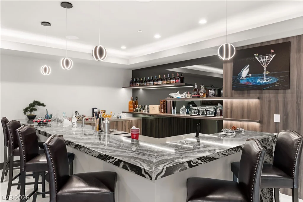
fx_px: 210
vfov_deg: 51.3
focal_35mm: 25
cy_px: 101
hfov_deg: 71.5
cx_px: 152
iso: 400
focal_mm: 25
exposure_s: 1/3
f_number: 8
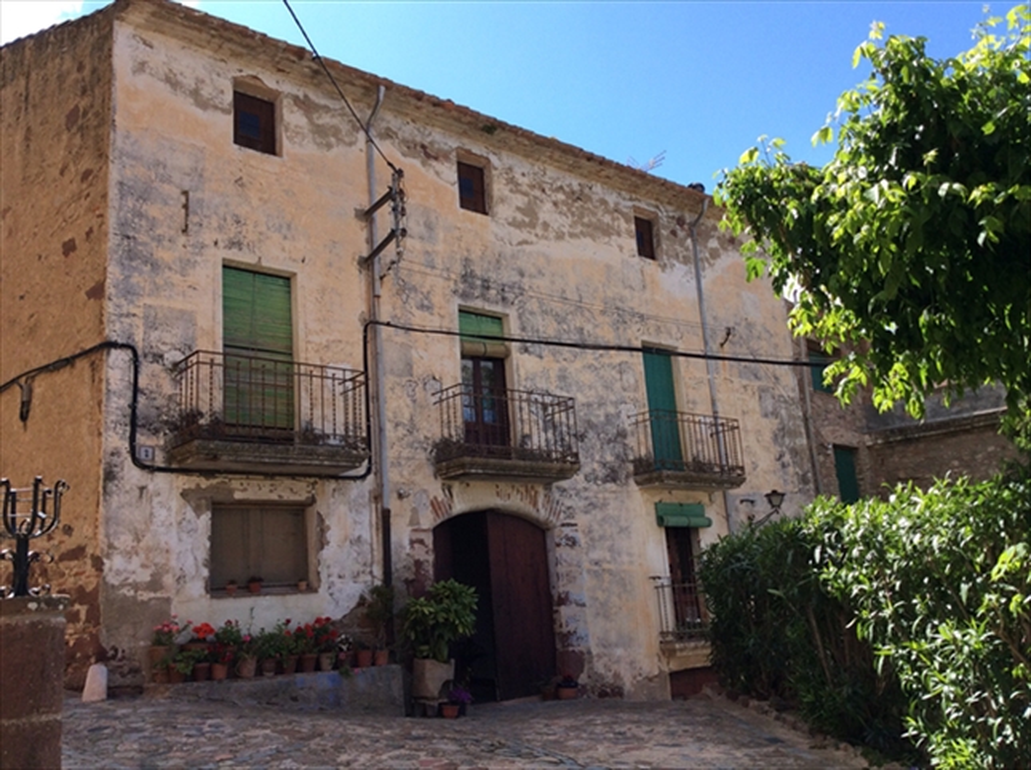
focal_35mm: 32
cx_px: 516
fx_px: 952
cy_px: 385
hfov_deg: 56.9
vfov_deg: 44.1
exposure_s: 1/829
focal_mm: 3.3
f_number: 2.4
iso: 32
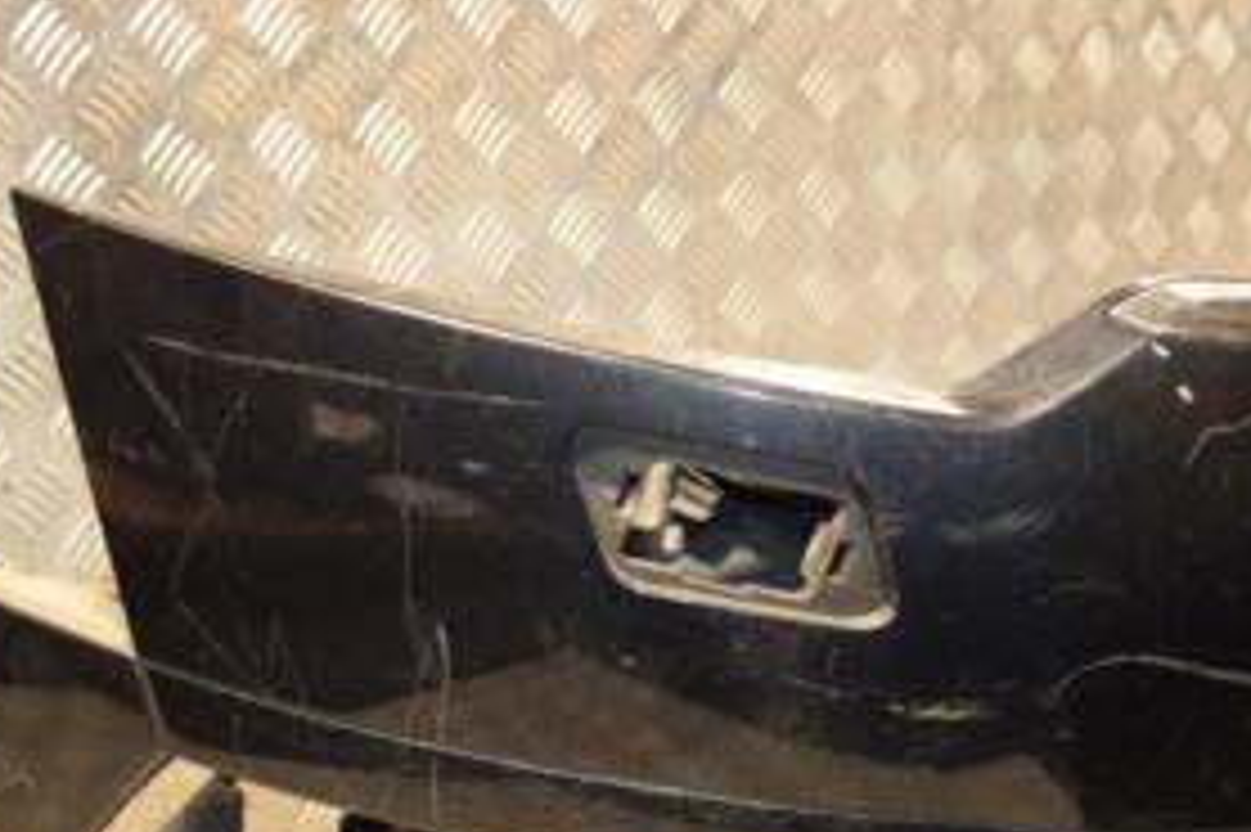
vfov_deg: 19.8
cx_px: 634
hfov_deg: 29.6
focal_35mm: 68
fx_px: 2364
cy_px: 643
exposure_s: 1/125
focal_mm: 21
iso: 800
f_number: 5
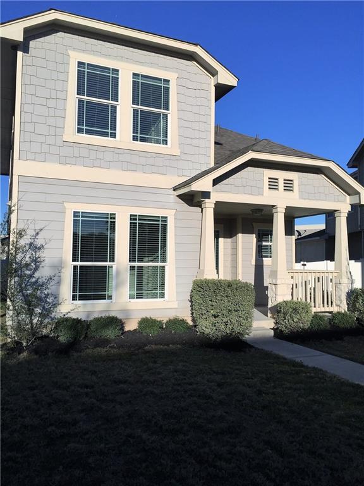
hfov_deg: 48.2
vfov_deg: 61.7
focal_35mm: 29
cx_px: 182
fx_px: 407
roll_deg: -1.2
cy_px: 243
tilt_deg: +4.1
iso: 32
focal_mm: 4.15
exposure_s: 1/3049
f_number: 2.2
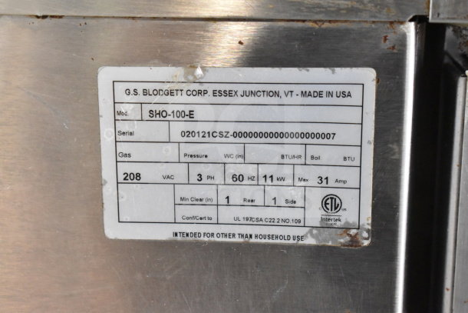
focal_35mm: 82
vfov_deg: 16.6
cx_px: 234
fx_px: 1073
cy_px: 156
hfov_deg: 24.6
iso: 6400
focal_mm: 55
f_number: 6.3
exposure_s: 1/160
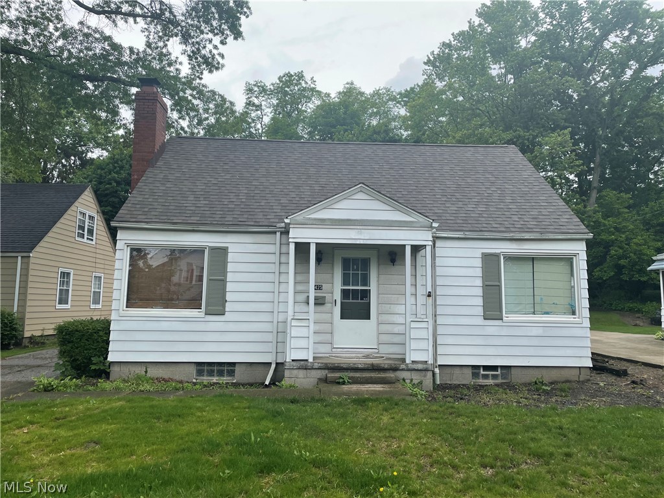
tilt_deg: +6.3
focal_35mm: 26
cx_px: 332
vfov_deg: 53.1
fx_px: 499
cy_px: 249
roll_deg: -0.5
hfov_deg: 67.3
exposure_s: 1/1261
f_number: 1.6
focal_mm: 4.2
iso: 32
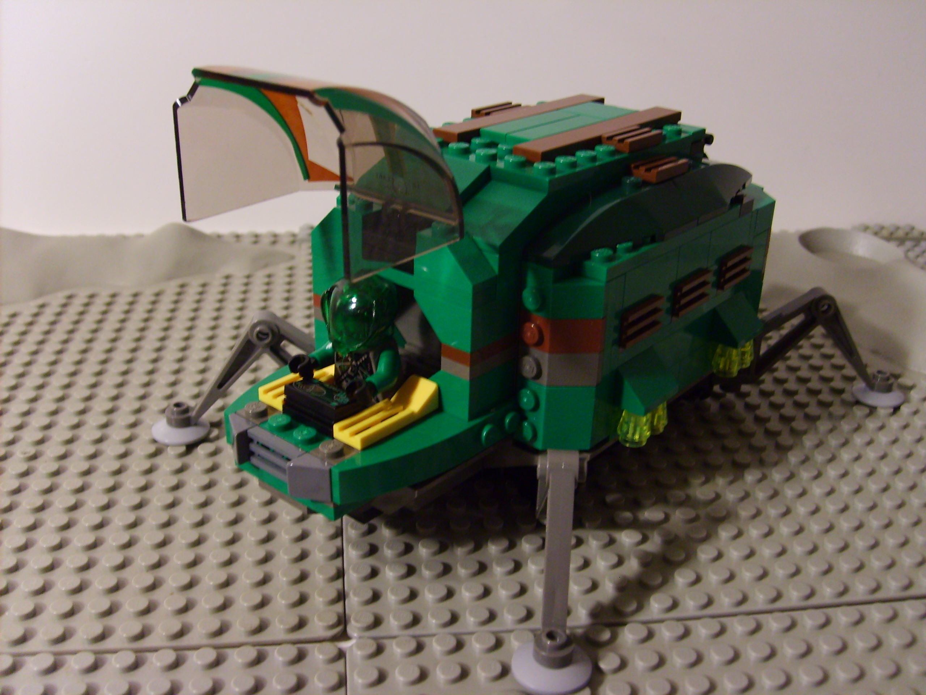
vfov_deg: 40.7
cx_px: 463
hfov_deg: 52.6
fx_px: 936
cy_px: 348
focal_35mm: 35
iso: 140
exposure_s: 1/20
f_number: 2.8
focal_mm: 5.8
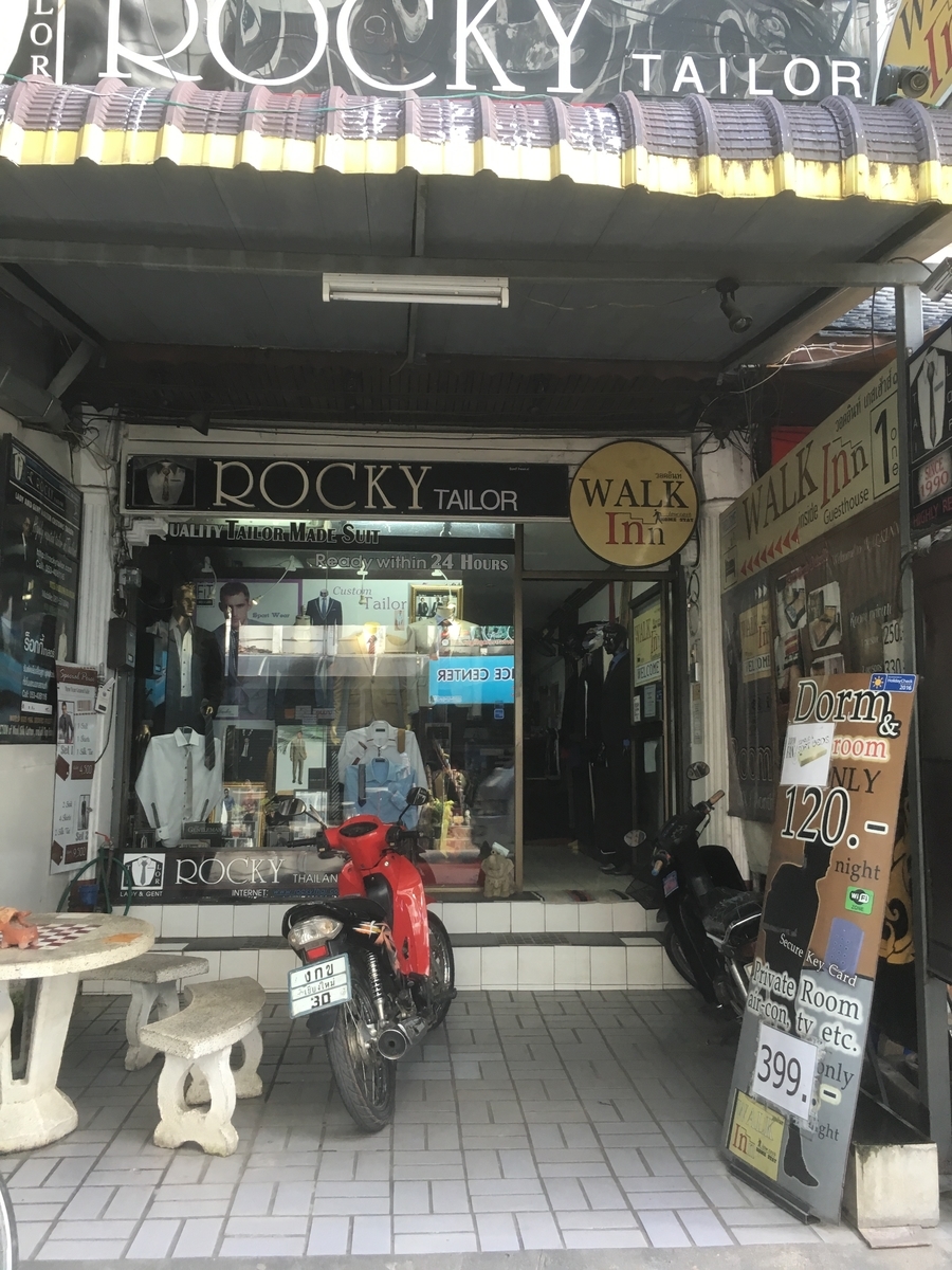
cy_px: 635
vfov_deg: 61.7
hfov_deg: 48.2
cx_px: 476
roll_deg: -1.5
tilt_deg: +7.7
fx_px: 1063
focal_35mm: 29
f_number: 2.2
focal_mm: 4.15
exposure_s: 1/33
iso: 40
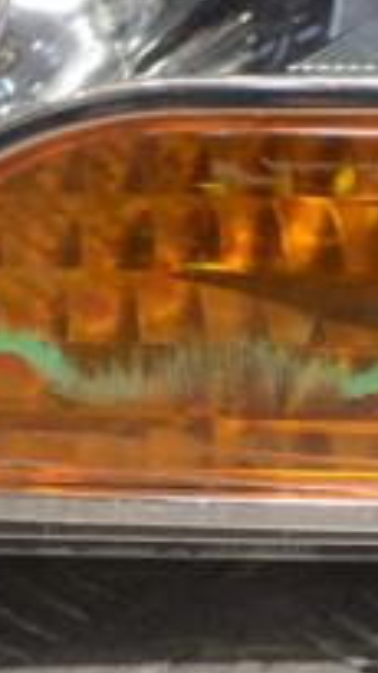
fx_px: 3446
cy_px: 315
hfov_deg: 6.3
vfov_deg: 11.2
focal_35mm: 193
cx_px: 154
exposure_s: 1/30
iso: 180
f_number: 5.3
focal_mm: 42
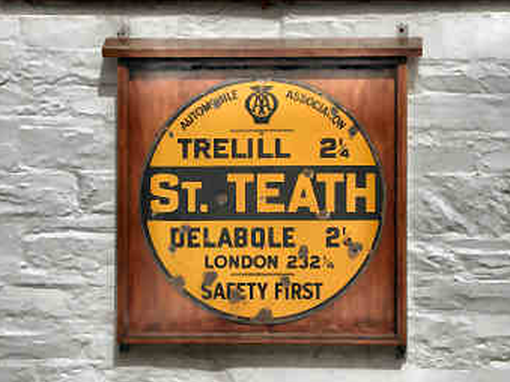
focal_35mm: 170
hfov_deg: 11.6
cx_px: 255
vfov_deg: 8.7
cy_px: 190
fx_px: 2504
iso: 100
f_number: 5.4
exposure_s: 1/1000
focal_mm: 27.1
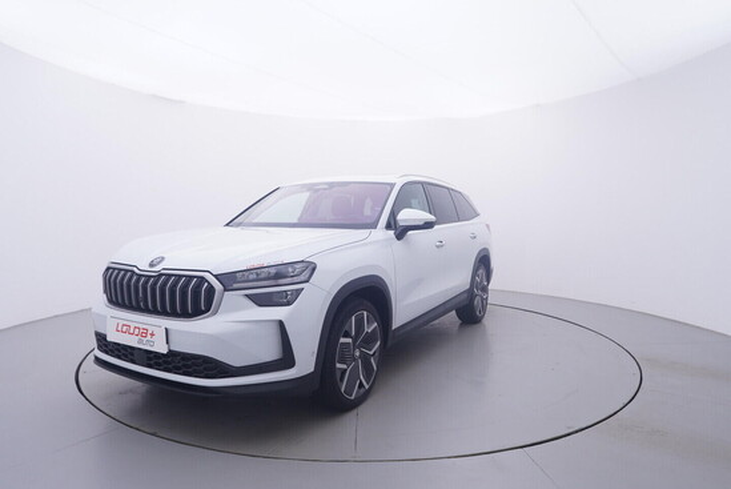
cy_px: 244
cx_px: 366
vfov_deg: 56.2
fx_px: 457
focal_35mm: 22
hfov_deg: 77.3
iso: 200
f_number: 5
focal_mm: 15
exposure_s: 1/80
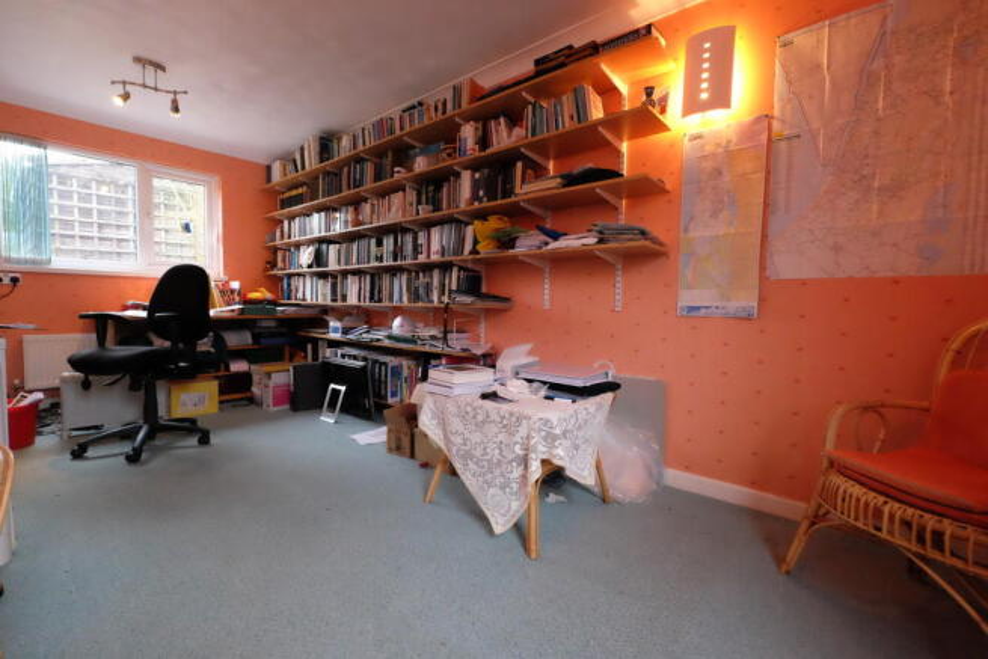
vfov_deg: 77.4
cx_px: 494
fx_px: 412
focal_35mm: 15
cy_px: 330
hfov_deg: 100.4
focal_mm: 10
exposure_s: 1/45
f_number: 6.4
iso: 6400
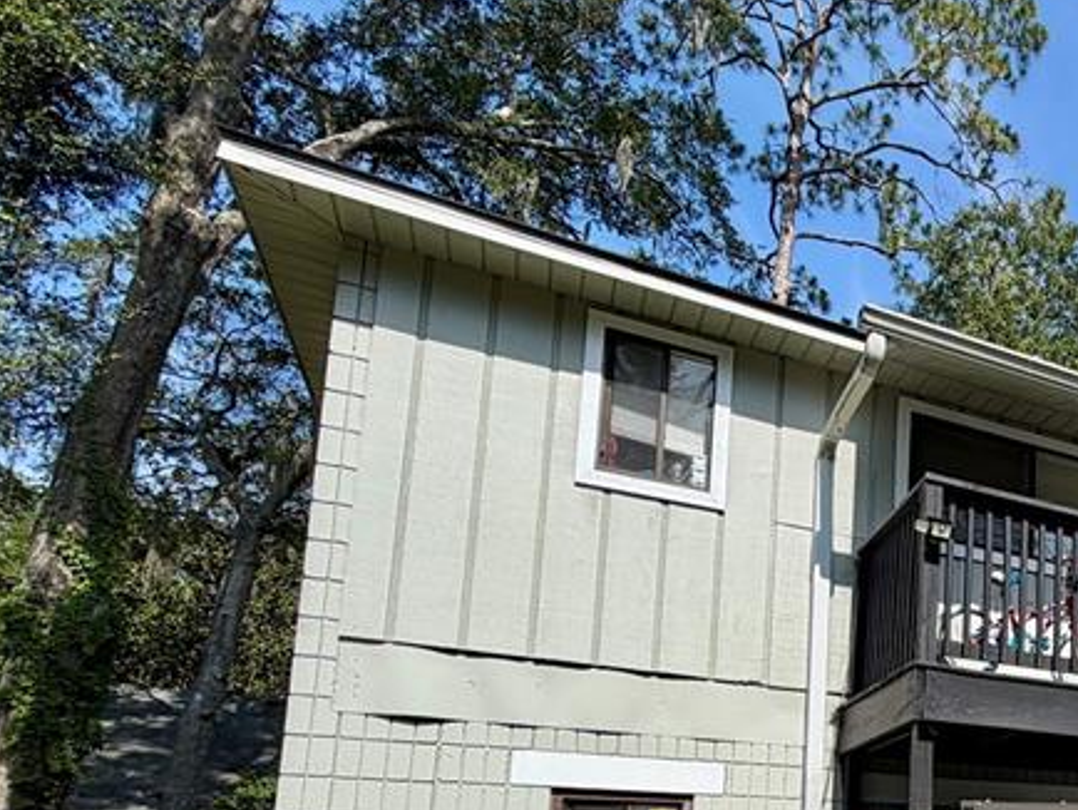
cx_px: 1247
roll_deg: +0.4
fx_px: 1028
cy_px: 758
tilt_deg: +8.7
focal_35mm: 33
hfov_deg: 41.2
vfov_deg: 39.3
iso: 25
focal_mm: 2.22
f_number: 2.2
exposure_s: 1/770
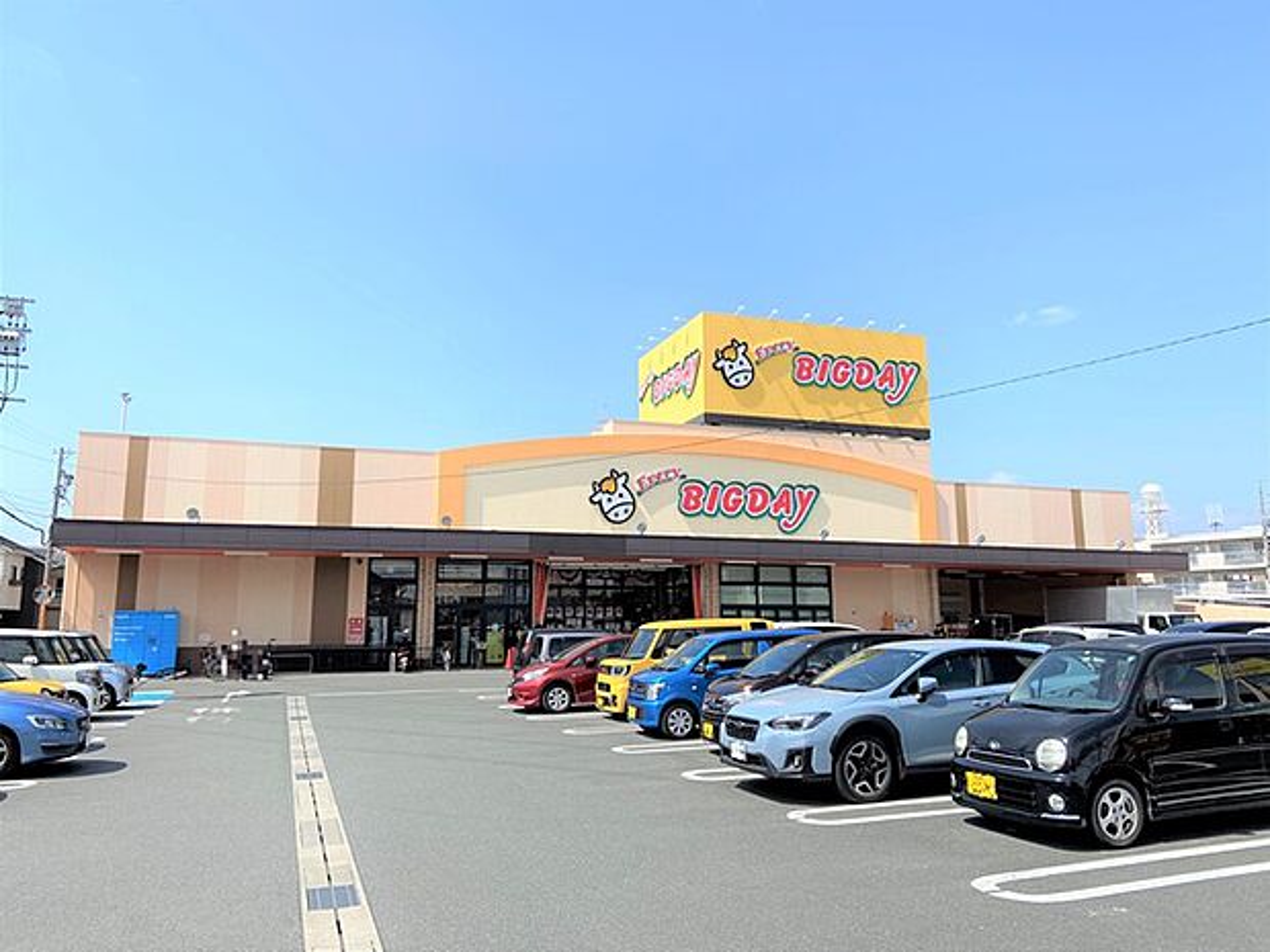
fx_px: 954
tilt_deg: +8.9
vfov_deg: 53.1
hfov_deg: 67.3
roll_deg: +0.1
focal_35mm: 26
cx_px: 635
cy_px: 476
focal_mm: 4.25
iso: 32
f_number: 1.8
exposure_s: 1/3125
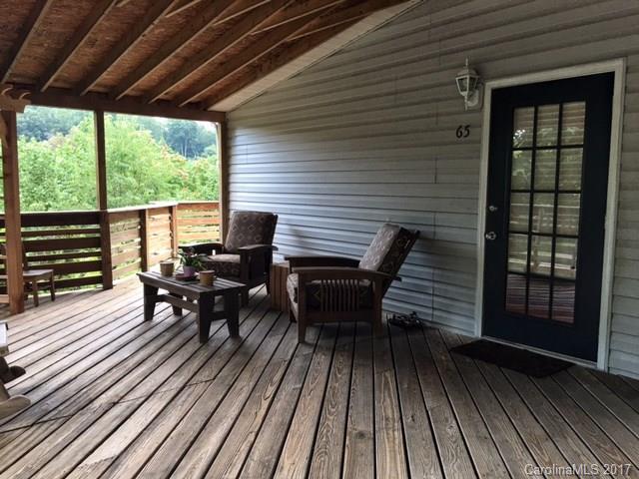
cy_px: 240
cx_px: 320
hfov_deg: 61.7
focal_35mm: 29
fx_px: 535
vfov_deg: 48.2
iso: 25
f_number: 2.2
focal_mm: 4.15
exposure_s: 1/40
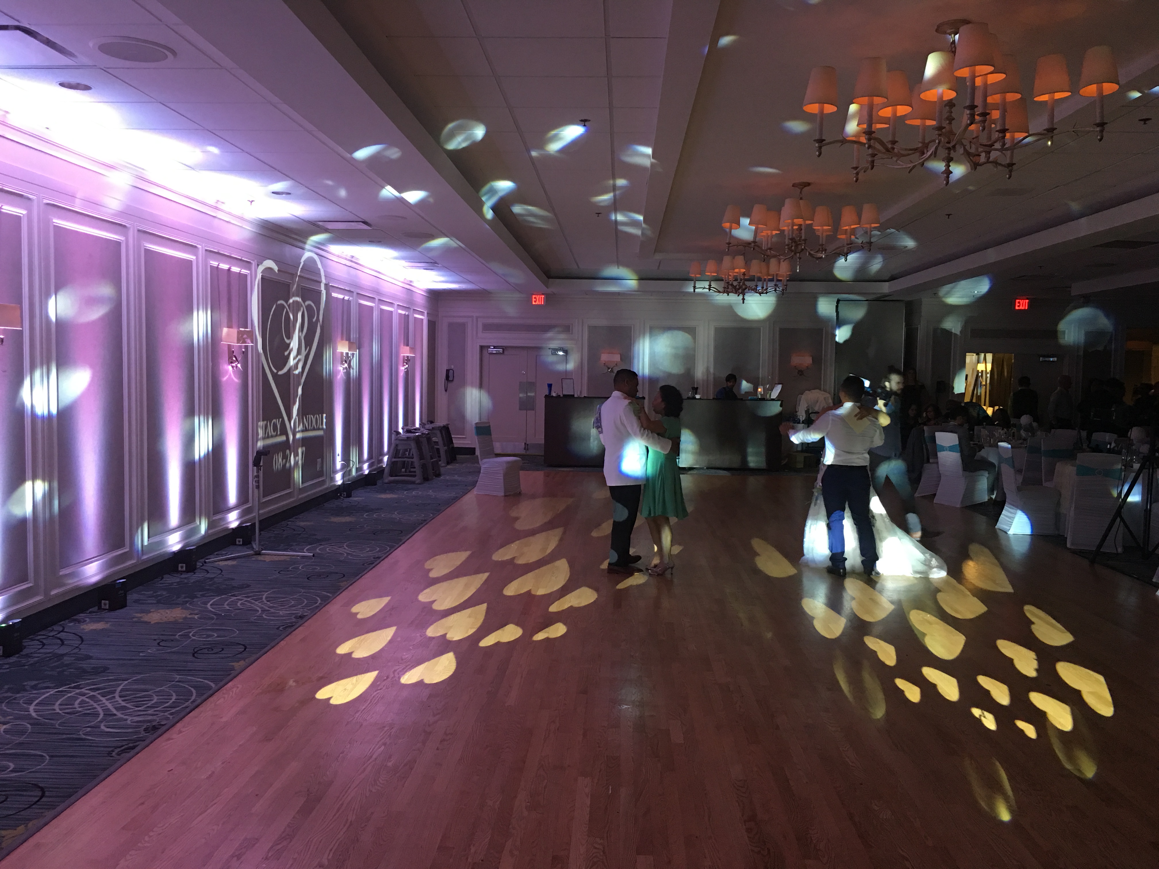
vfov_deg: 48.2
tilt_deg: -3.5
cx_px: 580
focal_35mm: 29
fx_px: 971
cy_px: 434
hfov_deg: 61.7
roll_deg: -1.7
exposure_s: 1/15
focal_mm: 4.15
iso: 64
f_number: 2.2
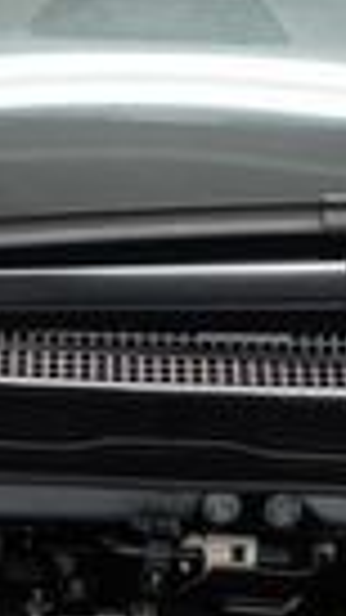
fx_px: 2236
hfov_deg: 8.8
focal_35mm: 137
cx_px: 139
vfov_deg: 15.1
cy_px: 767
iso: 200
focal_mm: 28
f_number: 3.2
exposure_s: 1/40
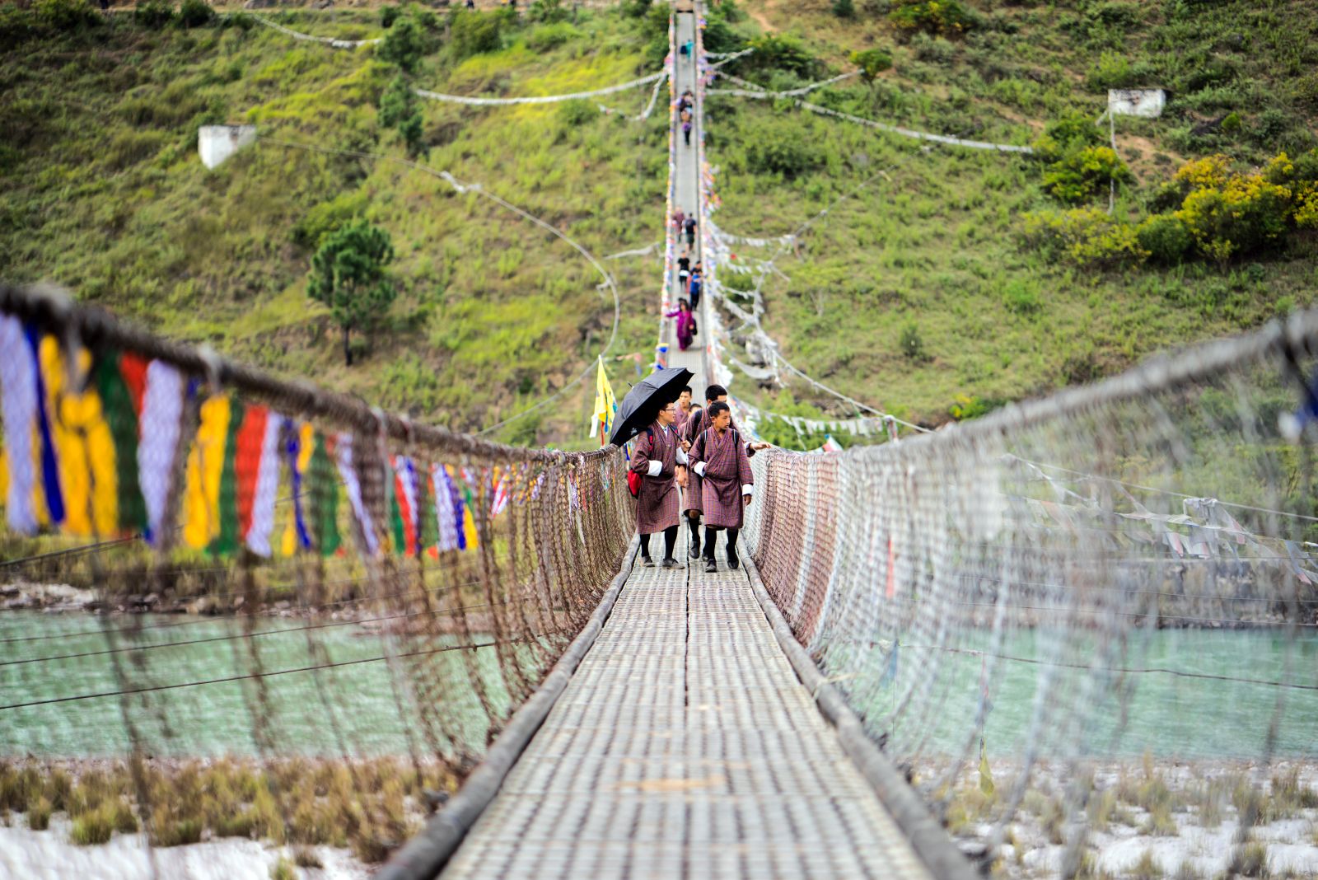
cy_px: 440
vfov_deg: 16.1
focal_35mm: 85
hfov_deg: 23.9
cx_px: 659
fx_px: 3113
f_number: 1.8
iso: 100
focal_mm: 85
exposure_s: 1/320
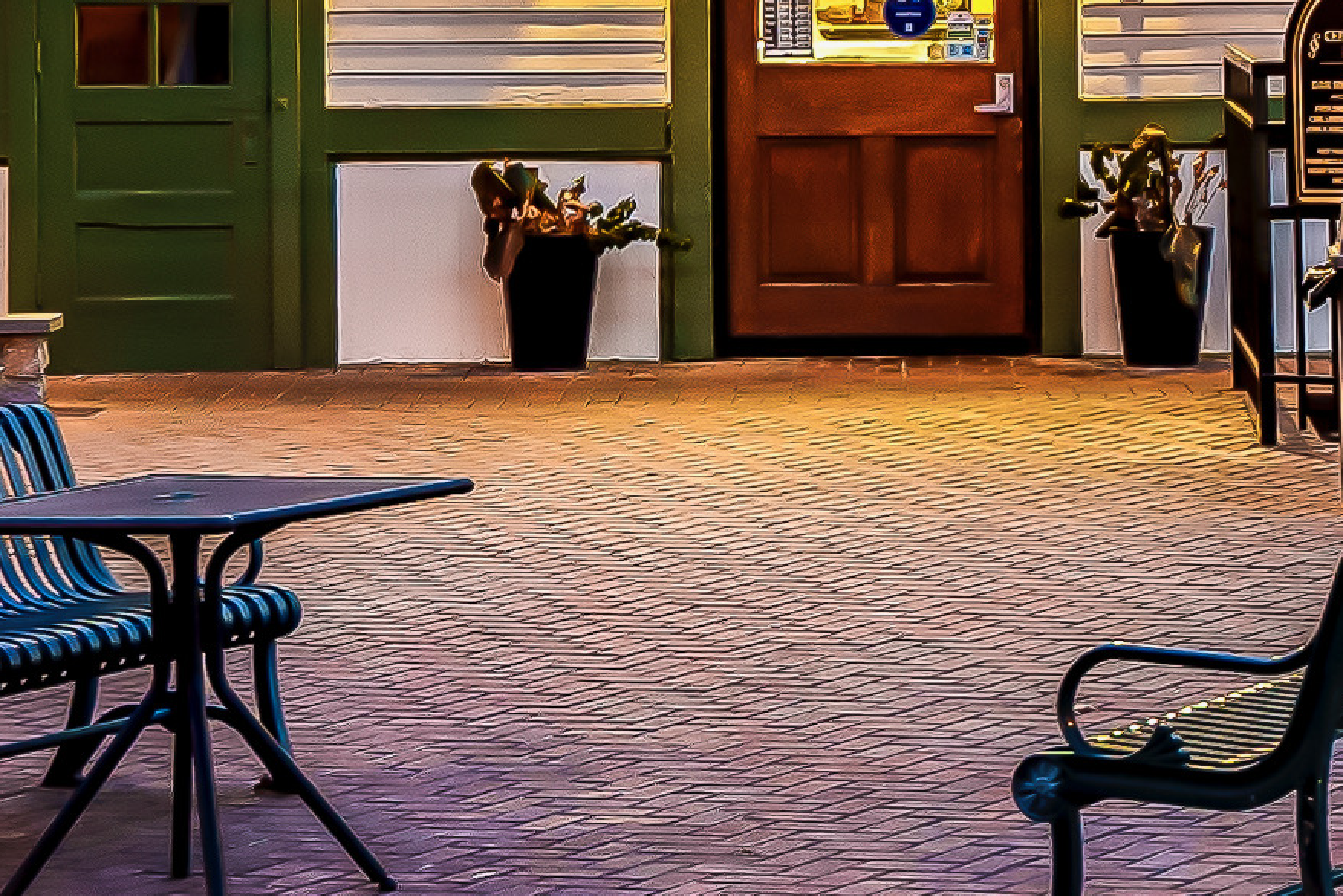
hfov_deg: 12.3
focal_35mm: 164
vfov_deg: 8.3
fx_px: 6120
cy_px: -193
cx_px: 1421
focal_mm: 34
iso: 500
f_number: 2.8
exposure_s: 1/10
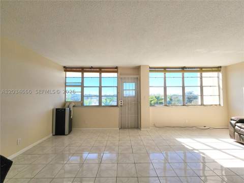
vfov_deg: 89.9
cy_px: 92
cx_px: 122
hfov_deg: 106.2
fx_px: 92
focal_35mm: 13
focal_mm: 2.2
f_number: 2.2
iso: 50
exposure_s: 1/1041
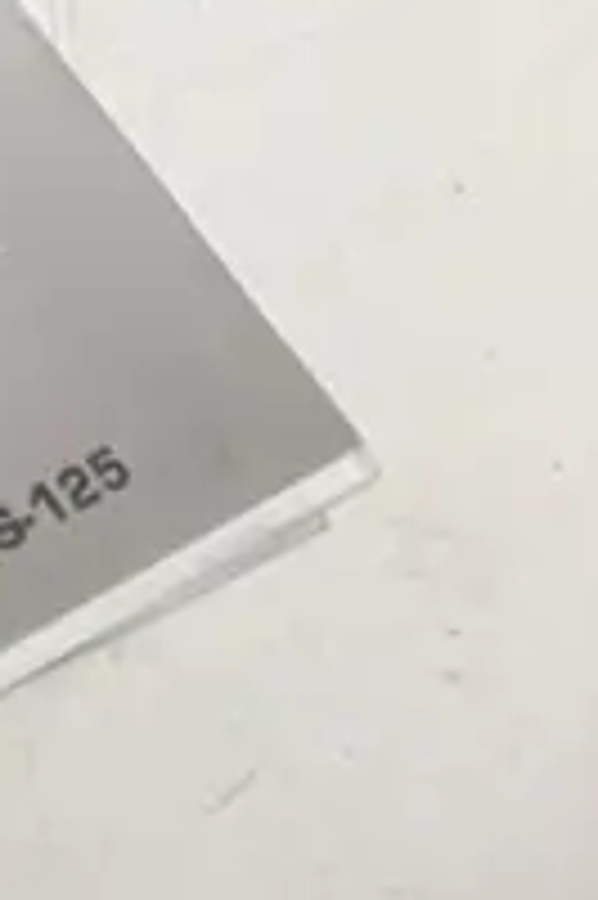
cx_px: -1106
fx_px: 3719
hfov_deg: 8.1
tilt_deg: -37.5
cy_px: -1359
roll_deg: +6.0
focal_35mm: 149
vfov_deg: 11.2
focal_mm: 3.99
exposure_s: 1/50
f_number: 1.8
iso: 64
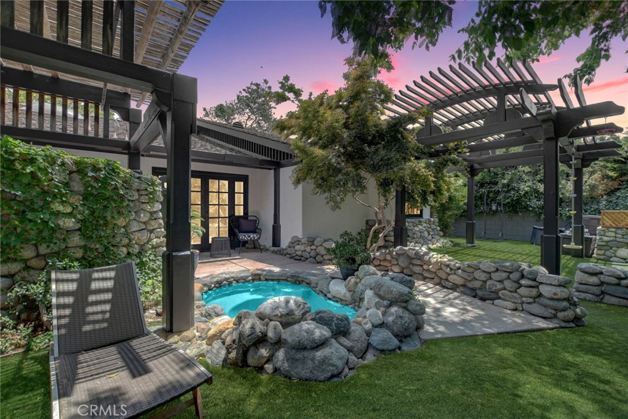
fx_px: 262
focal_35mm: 15
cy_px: 210
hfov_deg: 100.4
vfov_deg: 77.3
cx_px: 314
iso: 400
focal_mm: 10
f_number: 7.1
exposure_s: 1/200
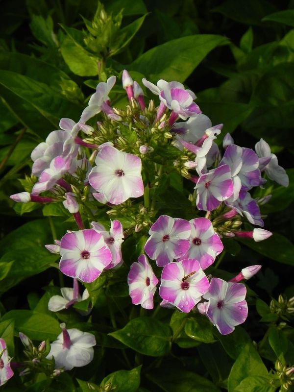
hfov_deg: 4.4
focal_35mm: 337
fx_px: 3816
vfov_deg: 5.9
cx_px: 147
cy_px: 196
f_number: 5
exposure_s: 1/1000
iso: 160
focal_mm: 59.9
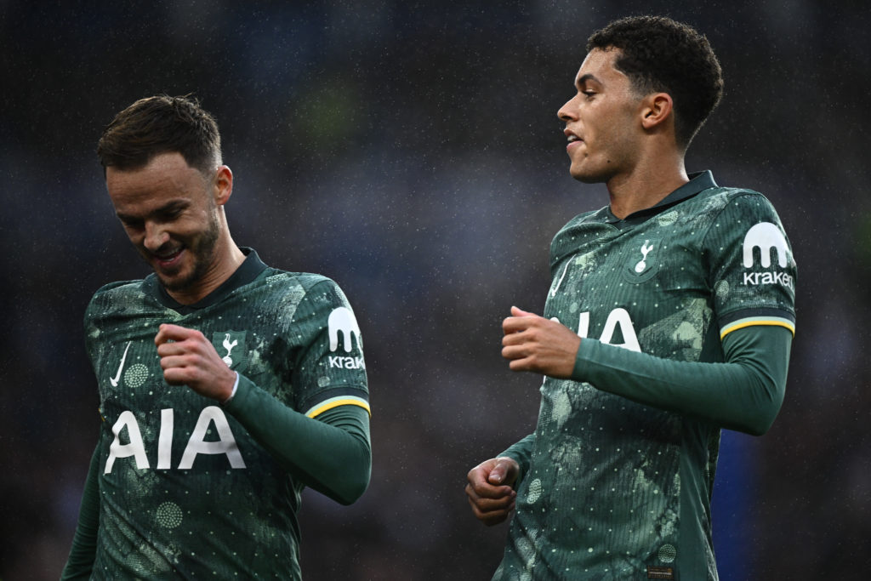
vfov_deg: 3.4
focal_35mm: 400
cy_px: 290
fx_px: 9678
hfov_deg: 5.2
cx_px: 436
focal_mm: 400
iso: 1600
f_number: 2.8
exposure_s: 1/1600
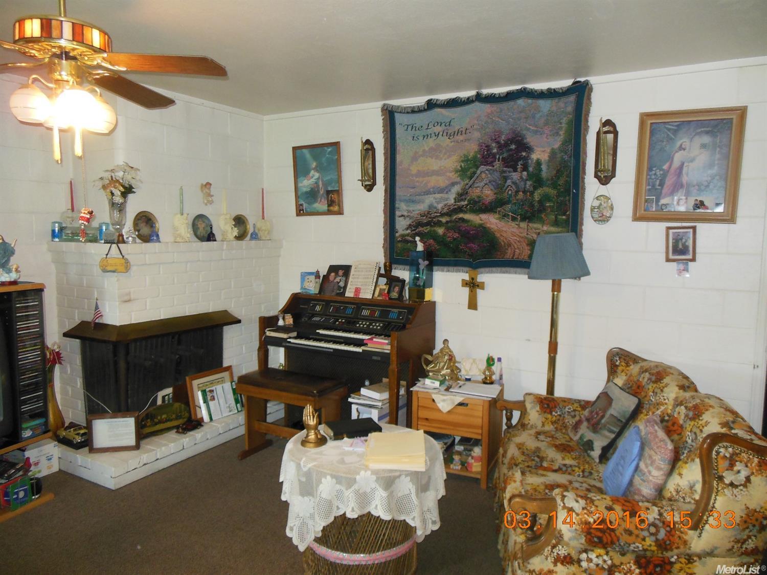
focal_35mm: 25
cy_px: 288
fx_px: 554
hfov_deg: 69.4
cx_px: 384
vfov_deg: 54.9
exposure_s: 1/25
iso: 320
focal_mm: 4.5
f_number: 3.2
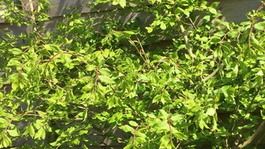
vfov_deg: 20.5
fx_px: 408
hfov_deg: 35.5
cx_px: 185
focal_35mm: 58
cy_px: 115
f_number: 2.2
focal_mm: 4.15
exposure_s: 1/1026
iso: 32
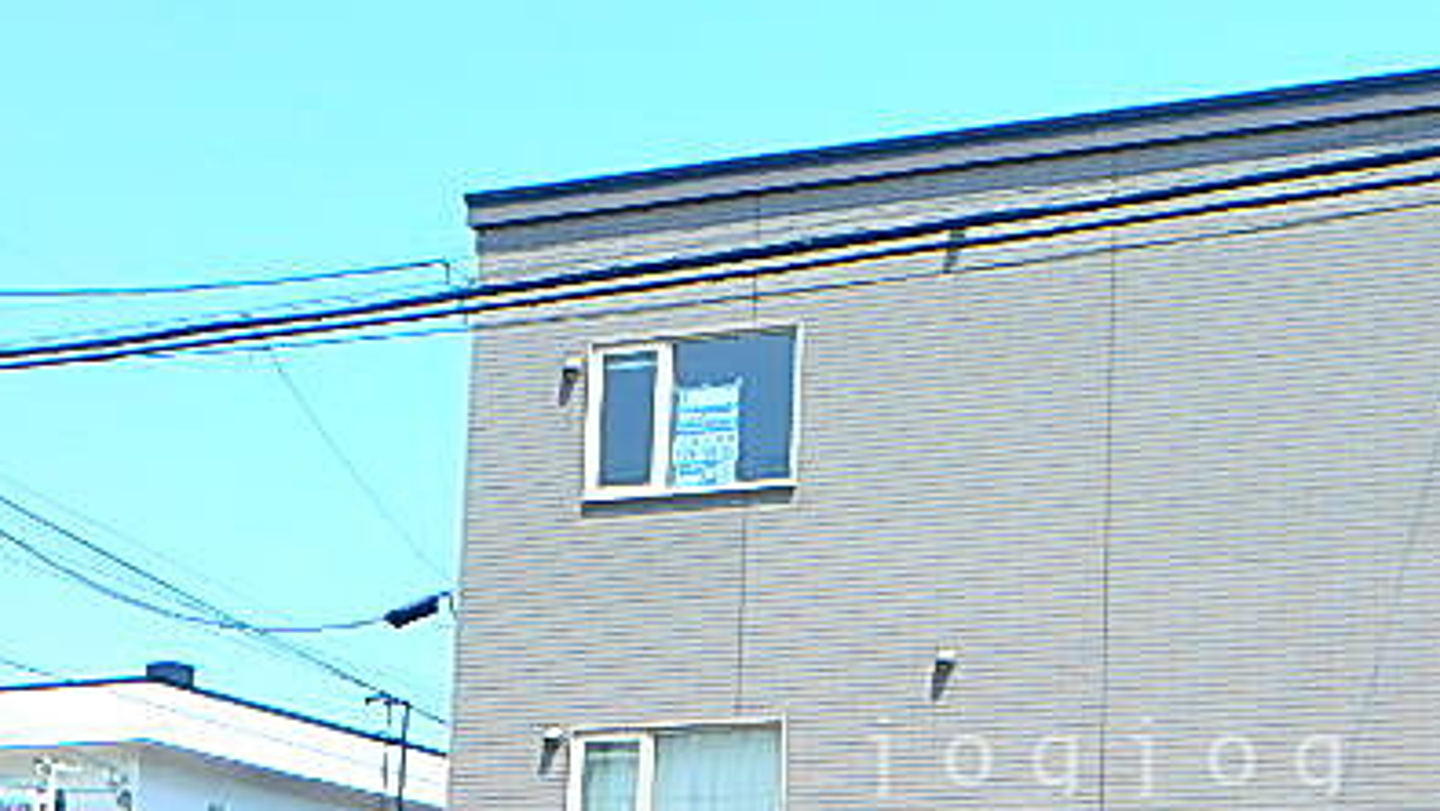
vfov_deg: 17.2
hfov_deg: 30.0
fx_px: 2636
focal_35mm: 69
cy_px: 753
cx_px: 1111
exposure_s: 1/320
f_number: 5.1
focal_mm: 6.9
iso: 125
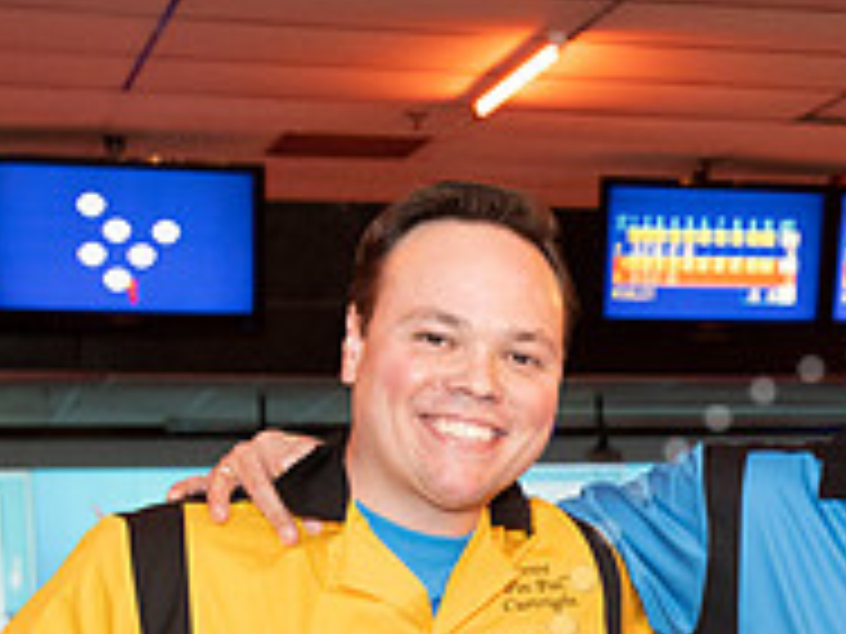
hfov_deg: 18.1
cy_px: 753
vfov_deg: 13.8
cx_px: 958
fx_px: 2542
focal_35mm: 104
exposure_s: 1/80
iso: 2500
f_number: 5.6
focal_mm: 35
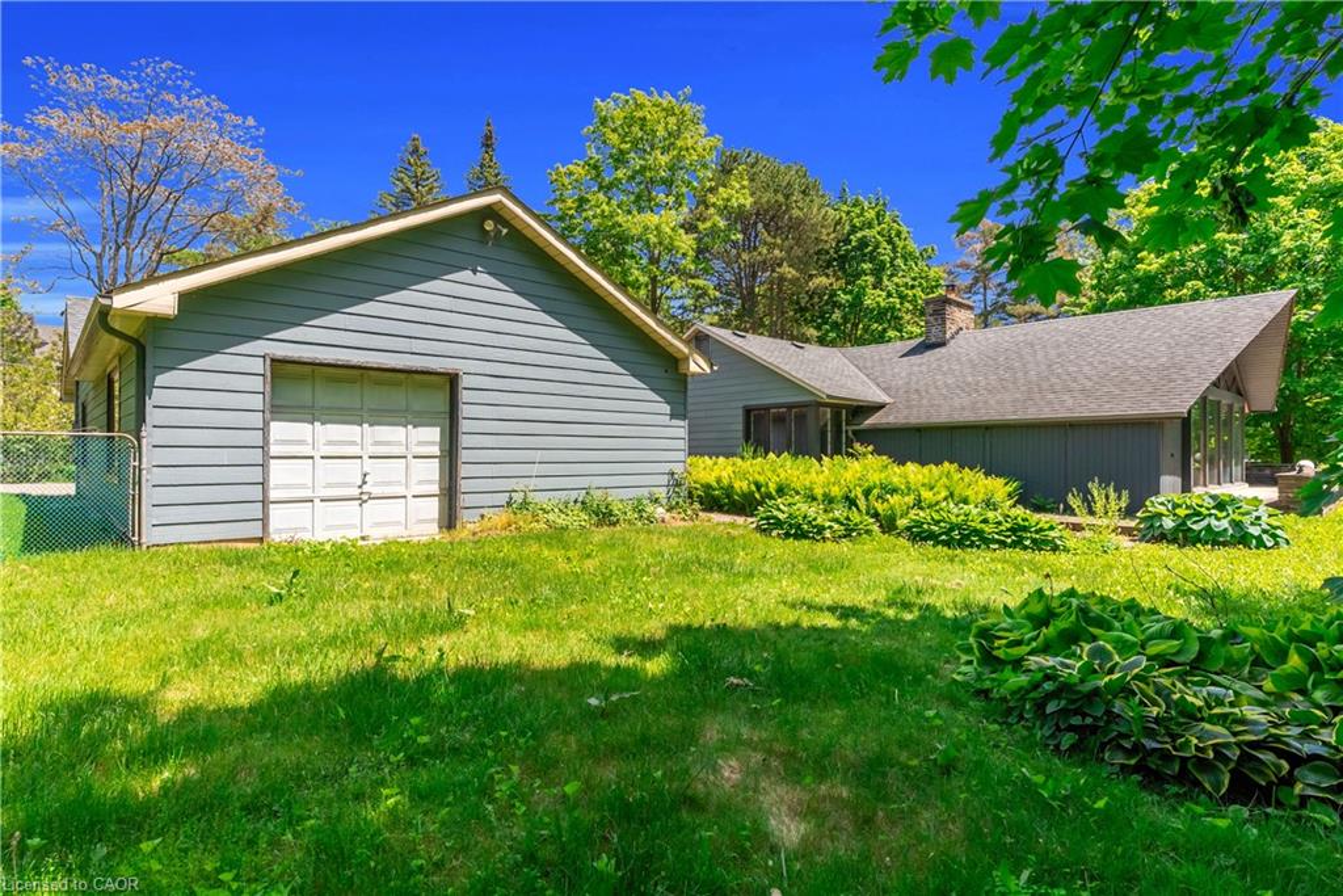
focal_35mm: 18
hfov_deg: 90.0
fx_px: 672
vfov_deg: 67.4
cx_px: 672
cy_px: 448
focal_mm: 18
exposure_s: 1/1000
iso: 800
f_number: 8
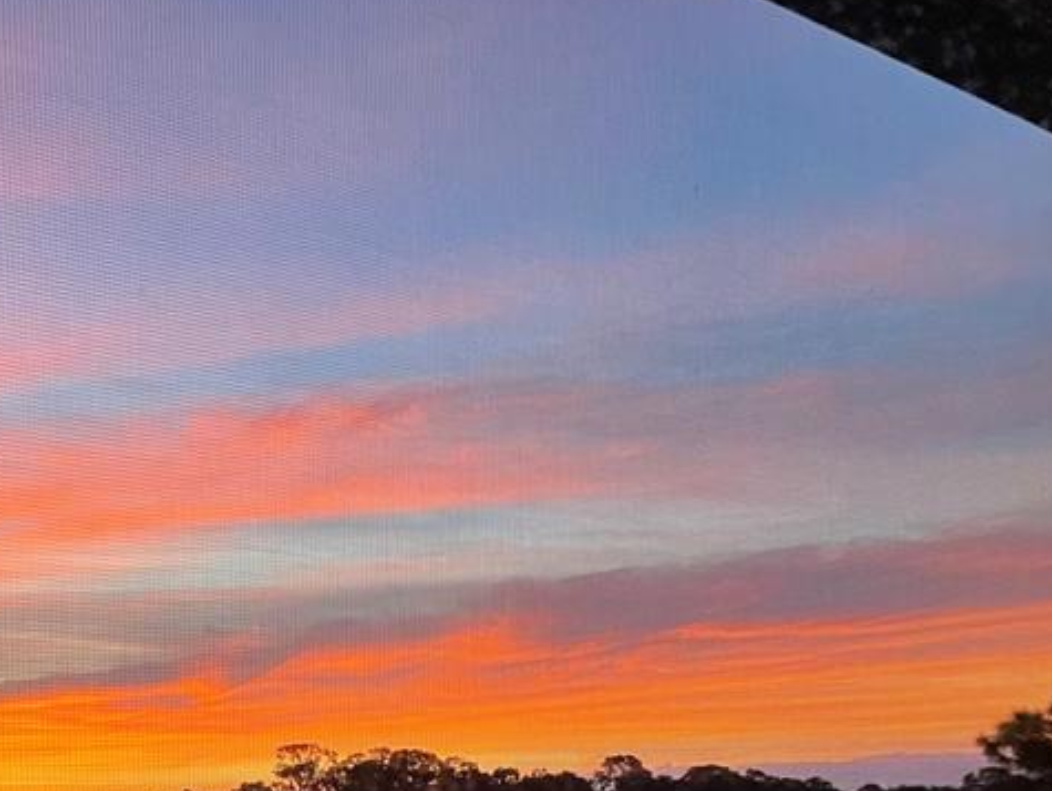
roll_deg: +2.0
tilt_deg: +0.7
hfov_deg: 32.0
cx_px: 38
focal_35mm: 56
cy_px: 820
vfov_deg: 24.7
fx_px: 1703
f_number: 1.6
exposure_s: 1/60
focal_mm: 4.2
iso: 160
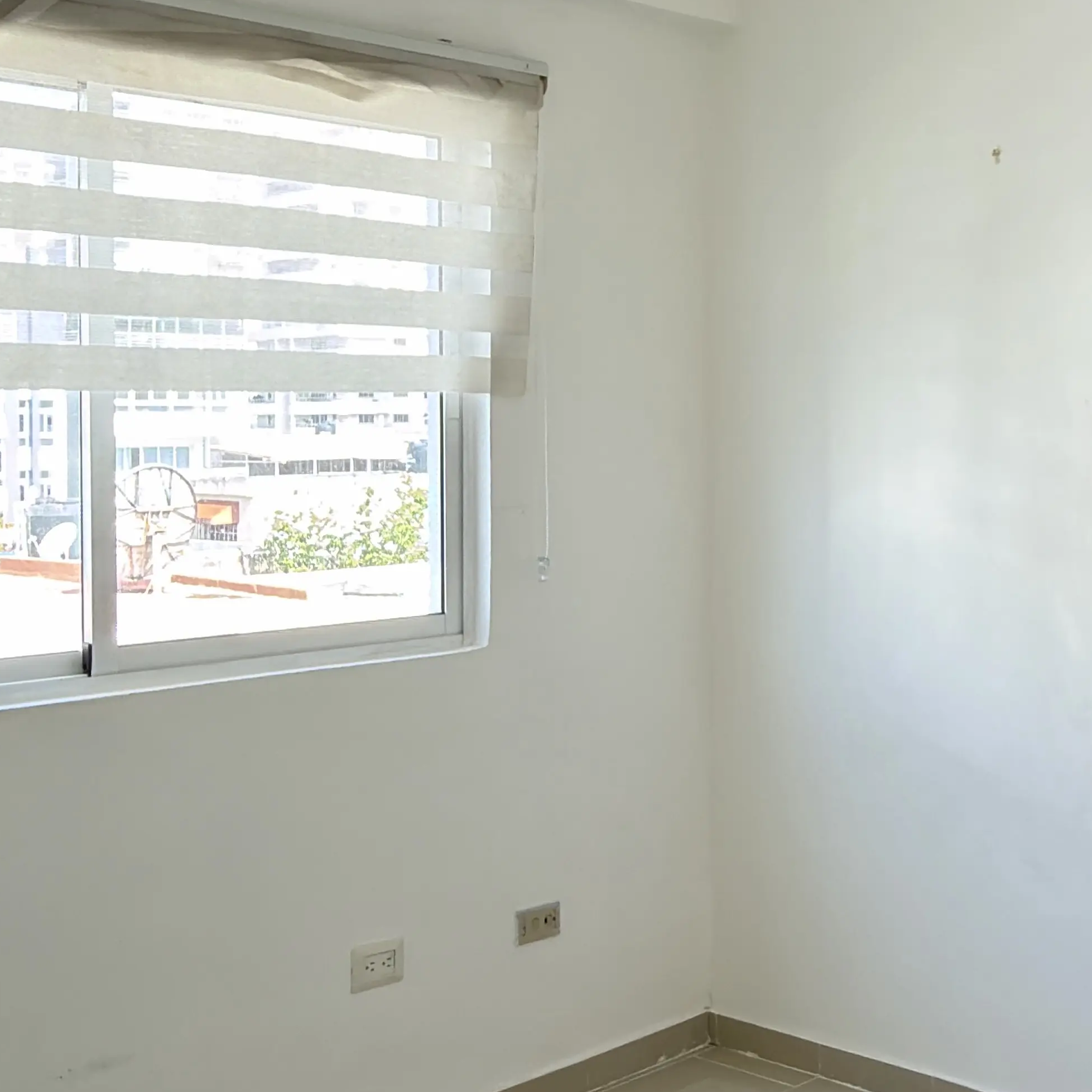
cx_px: 751
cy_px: 437
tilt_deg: -0.7
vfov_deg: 33.3
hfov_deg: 33.0
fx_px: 1820
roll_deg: +0.8
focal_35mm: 51
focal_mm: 2.22
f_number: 2.2
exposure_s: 1/44
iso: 50
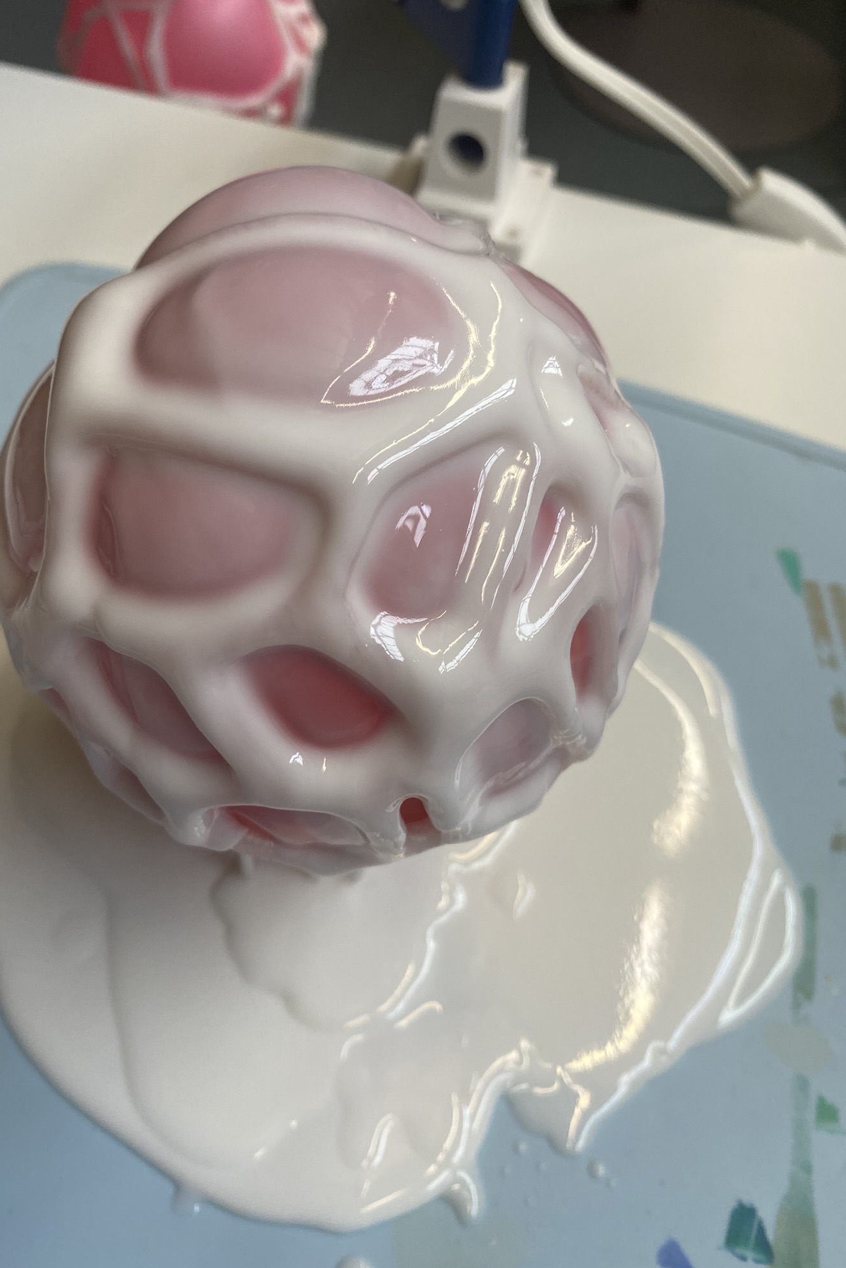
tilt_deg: -55.9
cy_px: 625
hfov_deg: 46.3
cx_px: 383
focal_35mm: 28
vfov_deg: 65.5
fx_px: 987
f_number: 1.8
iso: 64
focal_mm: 4.25
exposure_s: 1/120
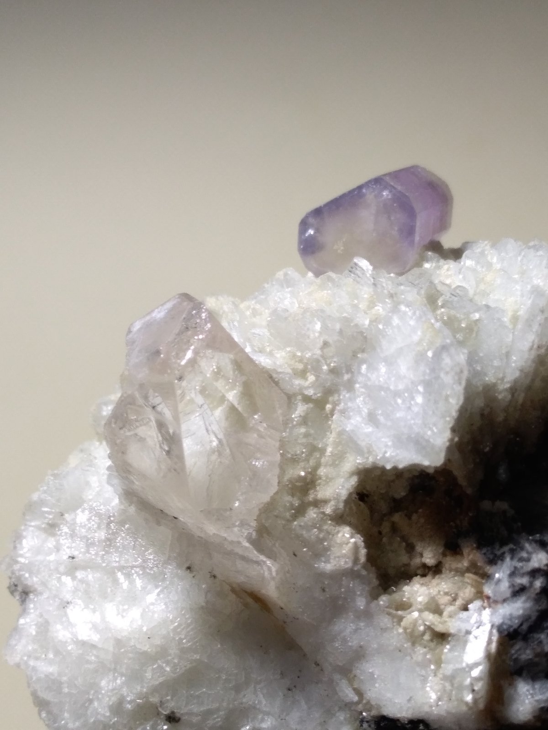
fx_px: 549
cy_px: 365
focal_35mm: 26
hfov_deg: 53.1
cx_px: 274
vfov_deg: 67.3
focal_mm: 3.54
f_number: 2
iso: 122
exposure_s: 1/60
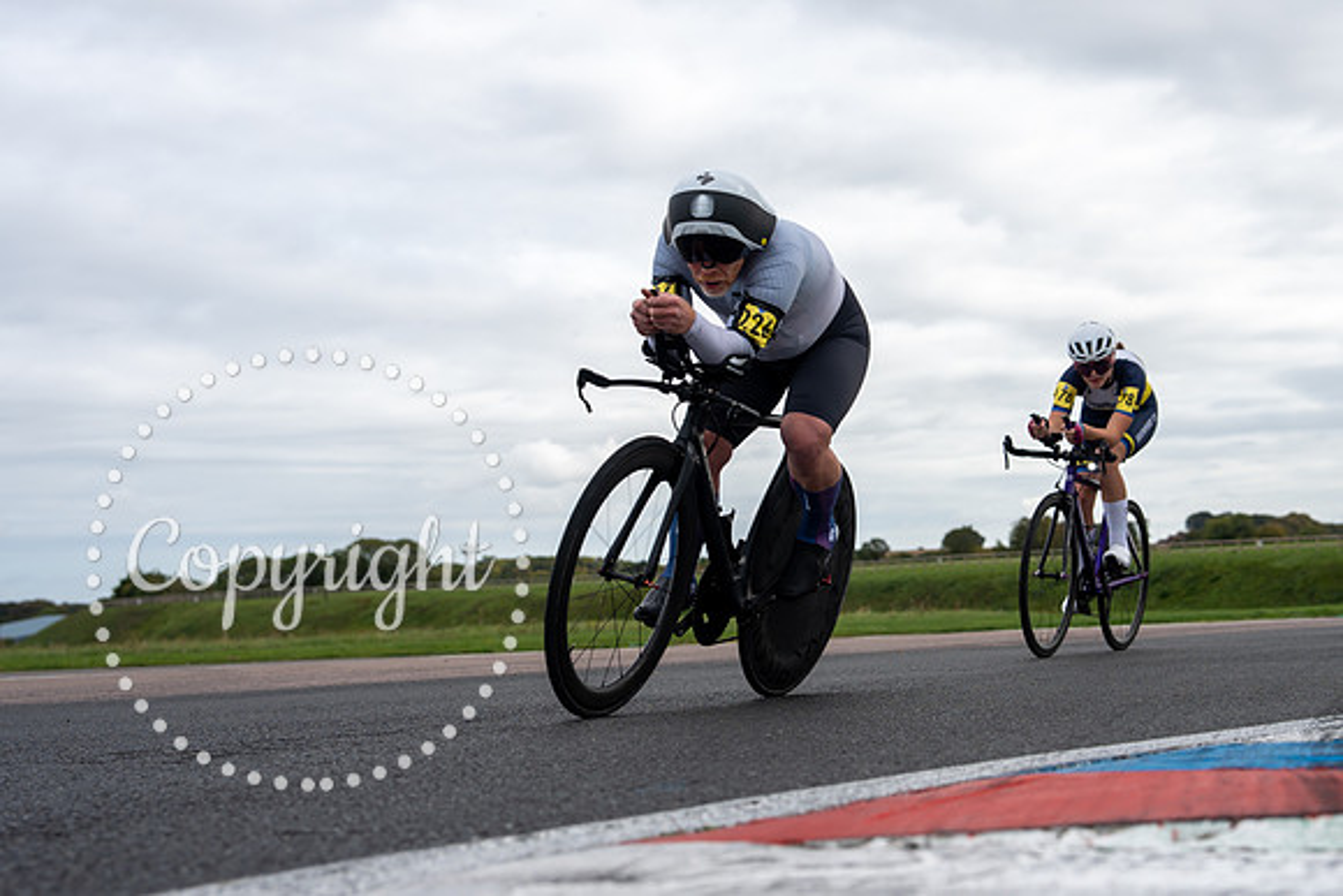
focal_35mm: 65
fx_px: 2432
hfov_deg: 30.6
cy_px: 551
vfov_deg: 20.8
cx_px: 908
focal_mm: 46
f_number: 3.5
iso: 100
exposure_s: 1/1000
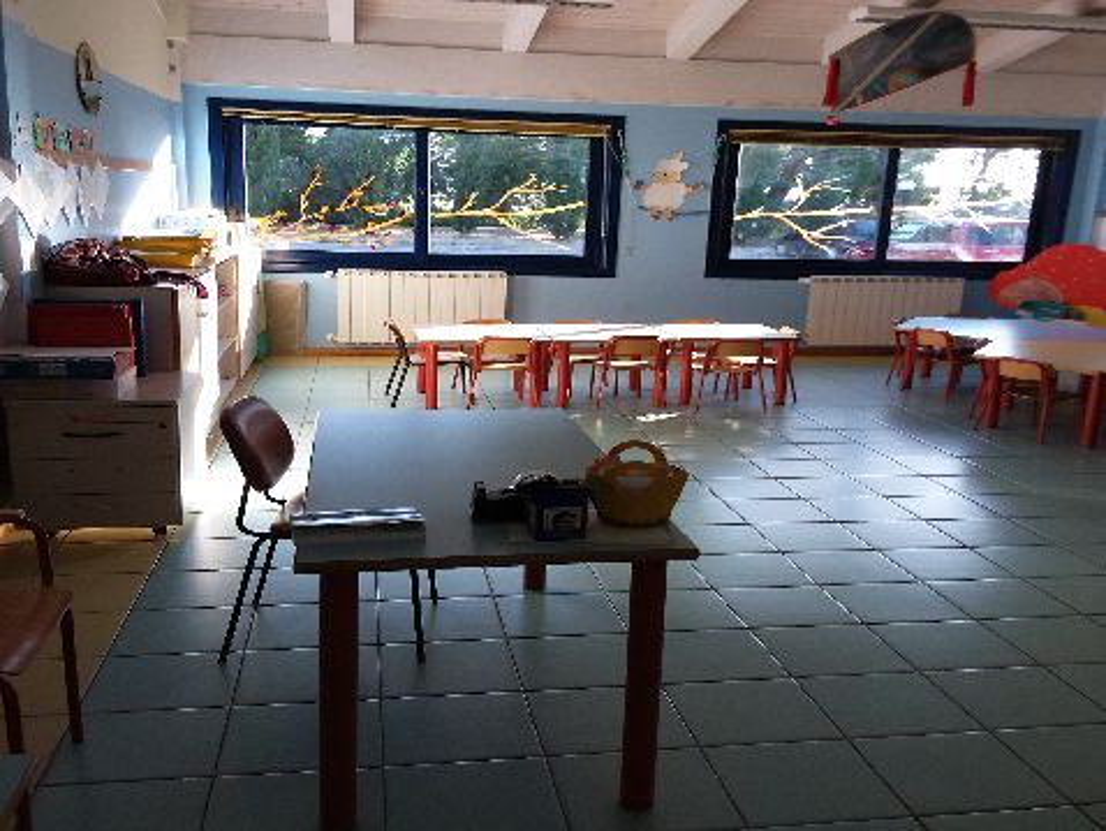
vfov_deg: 51.4
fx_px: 863
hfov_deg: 65.3
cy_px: 416
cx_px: 553
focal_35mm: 27
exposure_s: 1/120
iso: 40
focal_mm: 2.91
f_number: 1.9
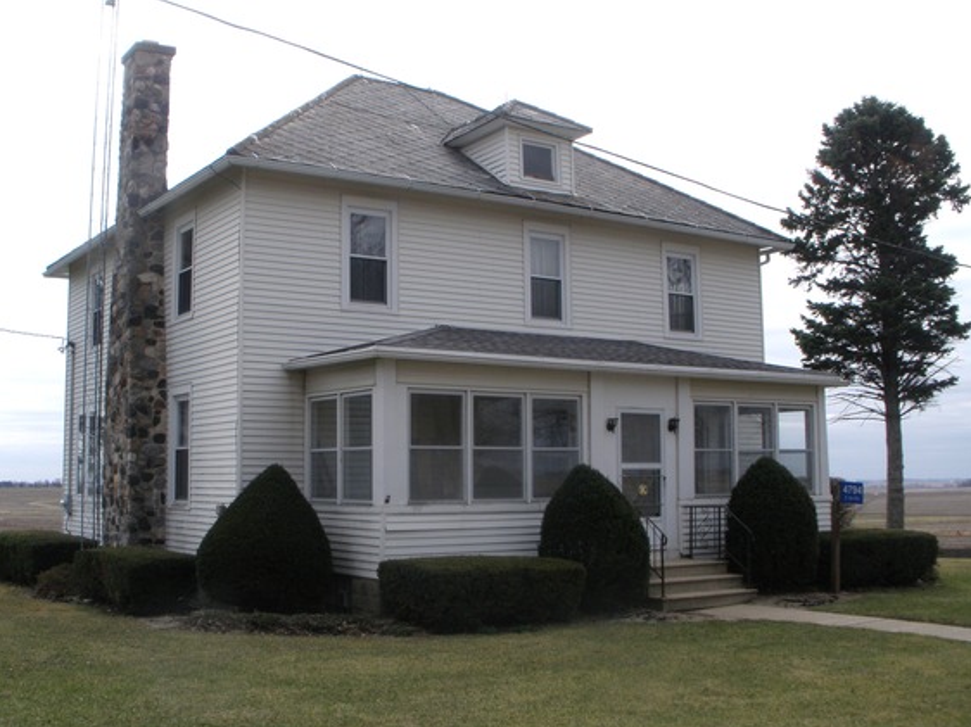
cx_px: 425
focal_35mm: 41
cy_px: 357
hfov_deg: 45.7
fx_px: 1150
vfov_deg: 35.1
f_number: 5.6
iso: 80
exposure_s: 1/400
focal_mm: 6.3
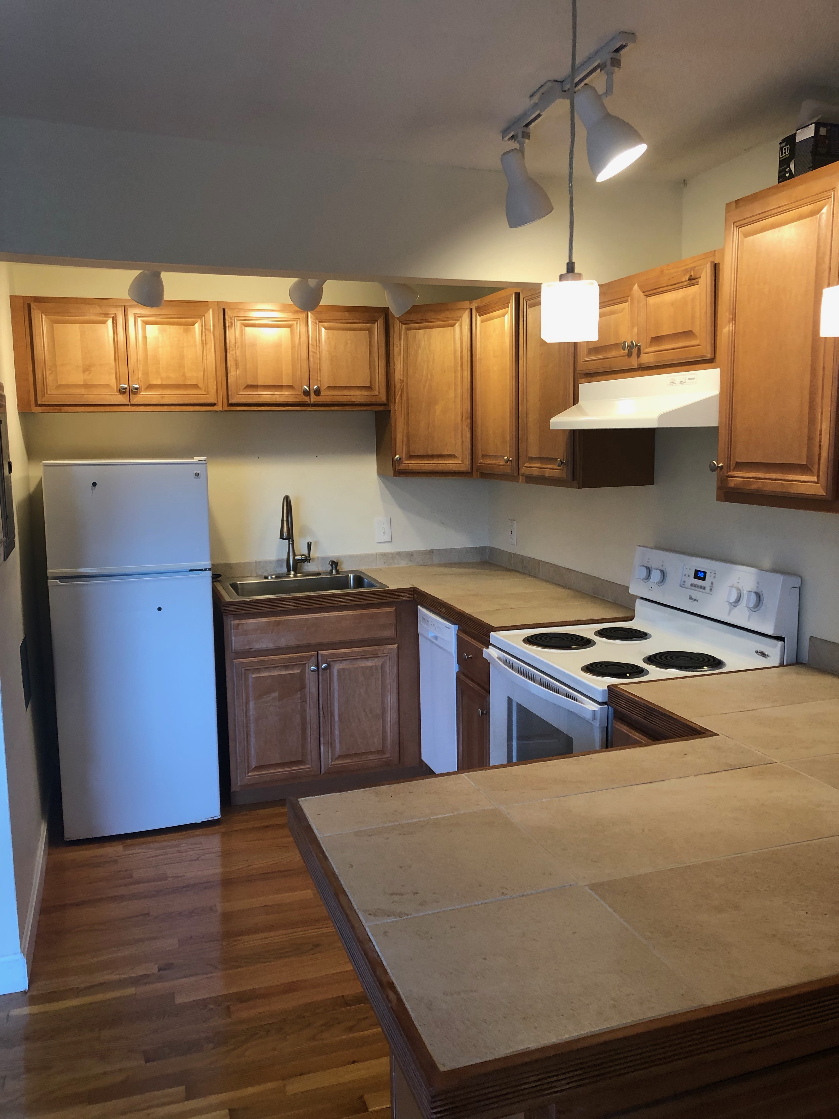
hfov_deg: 49.7
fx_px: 905
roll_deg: -0.2
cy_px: 560
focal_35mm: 28
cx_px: 420
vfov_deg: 63.4
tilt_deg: -6.8
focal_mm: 4
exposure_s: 1/30
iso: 40
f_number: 1.8
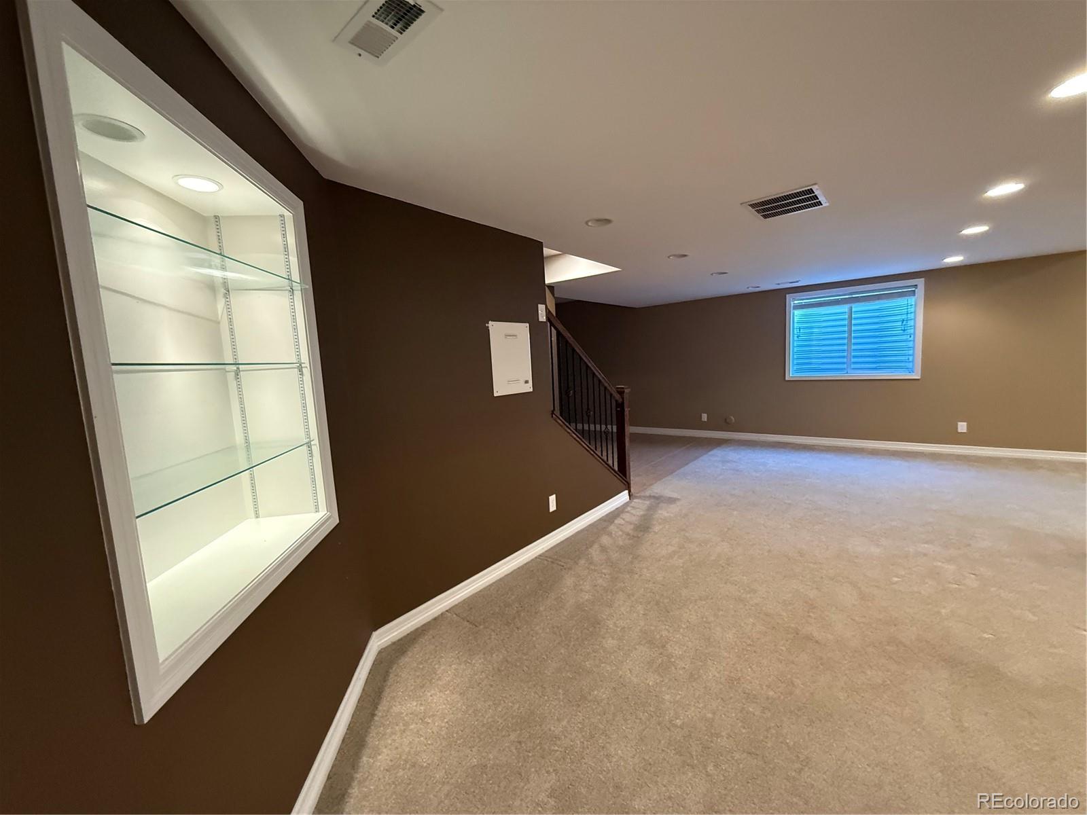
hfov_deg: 102.1
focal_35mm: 14
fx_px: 440
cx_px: 544
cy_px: 408
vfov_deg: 85.7
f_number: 2.2
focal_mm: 2.22
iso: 800
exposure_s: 1/60
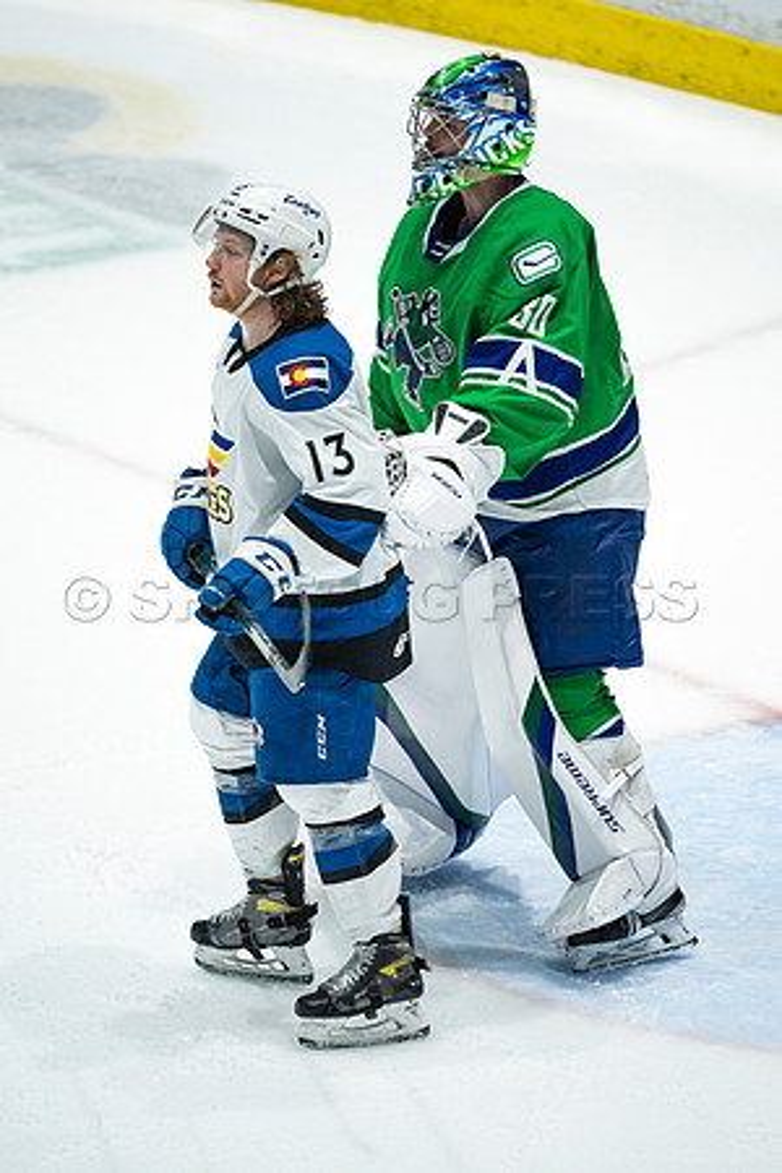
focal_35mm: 600
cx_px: 391
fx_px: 19548
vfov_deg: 3.4
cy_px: 586
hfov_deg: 2.3
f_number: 4
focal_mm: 600
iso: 2000
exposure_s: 1/1000
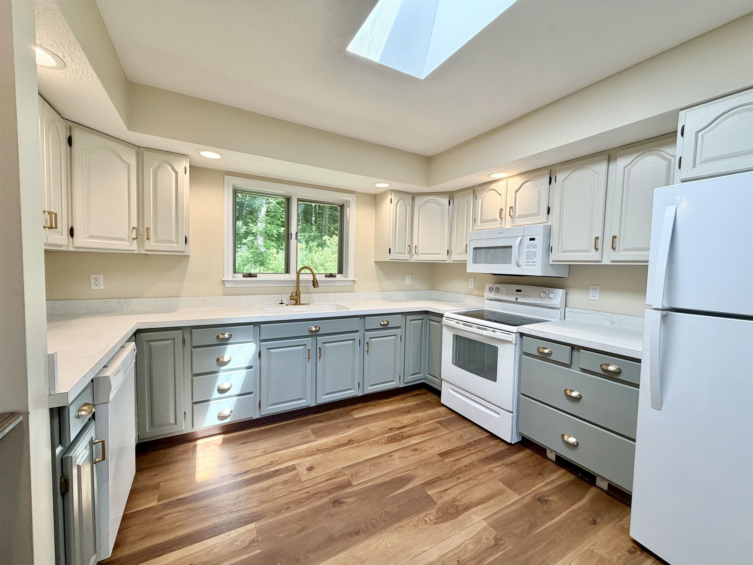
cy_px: 282
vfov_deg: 85.7
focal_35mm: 14
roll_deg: -1.6
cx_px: 376
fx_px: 305
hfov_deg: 102.1
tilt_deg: -3.0
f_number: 2.2
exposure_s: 1/120
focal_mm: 2.22
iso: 80
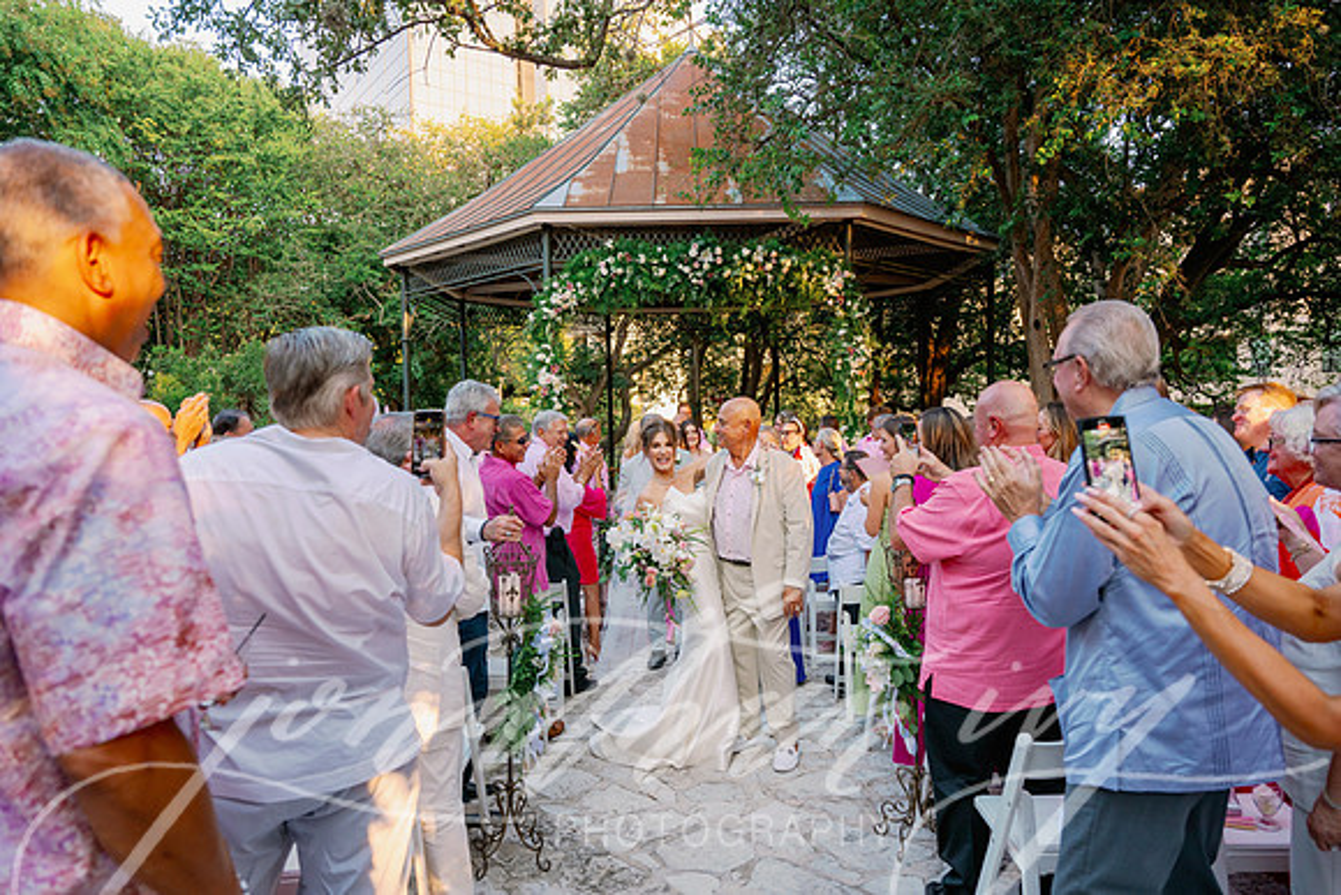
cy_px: 448
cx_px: 670
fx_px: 894
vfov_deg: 53.2
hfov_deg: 73.7
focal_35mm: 24
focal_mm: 24
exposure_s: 1/250
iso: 320
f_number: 3.5
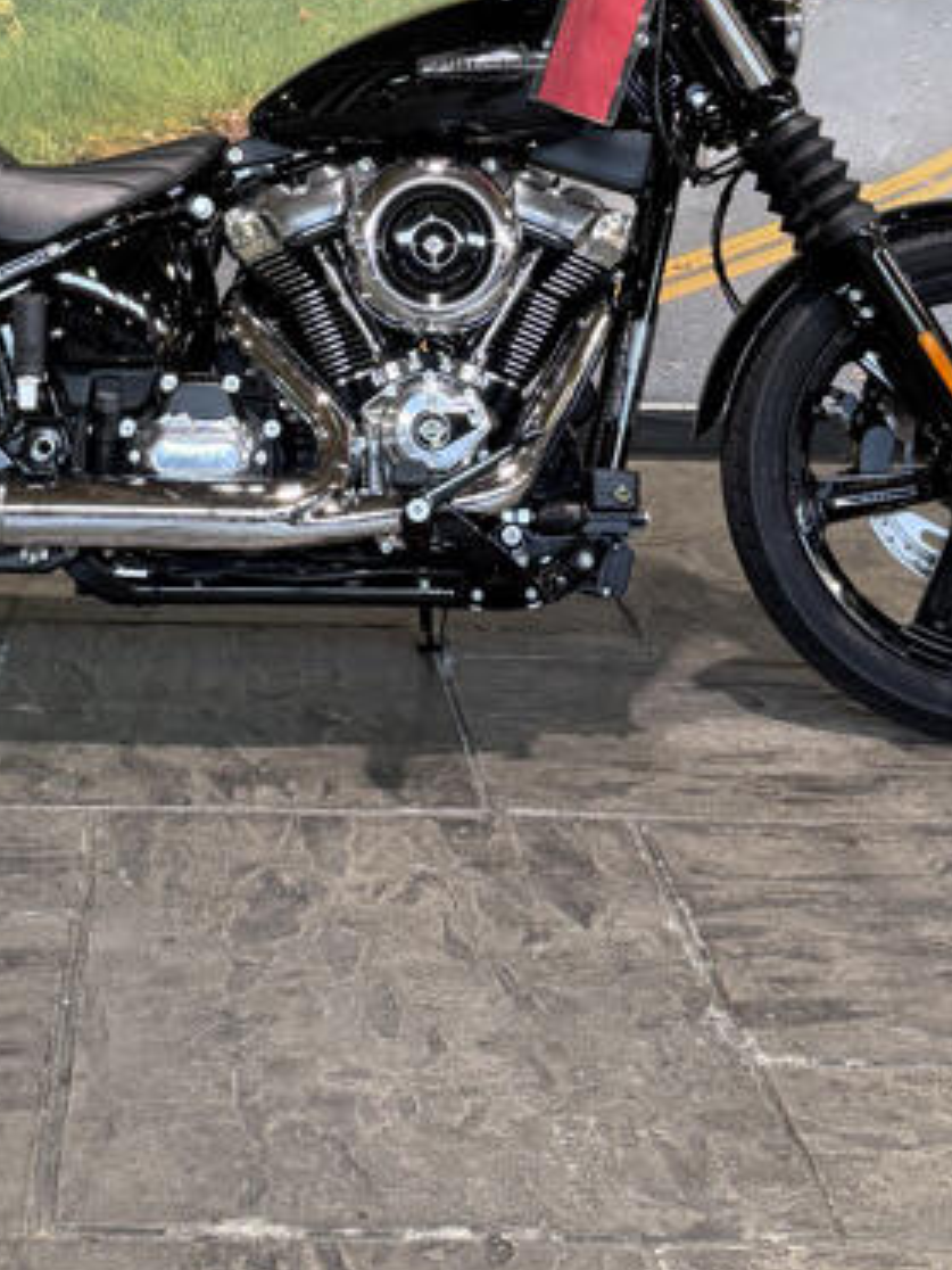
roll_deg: -1.6
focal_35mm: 66
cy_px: 85
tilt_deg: -2.7
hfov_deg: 22.1
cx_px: 273
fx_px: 2420
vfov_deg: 28.1
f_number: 1.78
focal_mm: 6.76
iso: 125
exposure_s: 1/60
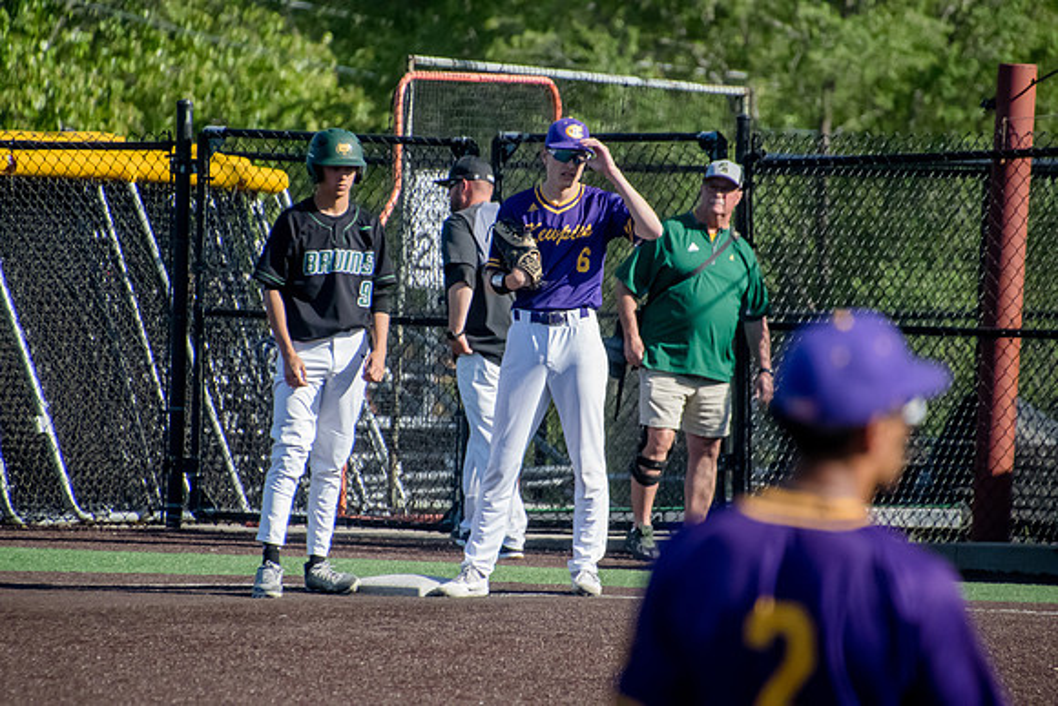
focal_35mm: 600
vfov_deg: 2.3
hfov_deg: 3.4
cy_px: 353
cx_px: 529
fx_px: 17637
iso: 2500
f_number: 6.3
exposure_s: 1/4000
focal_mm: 400
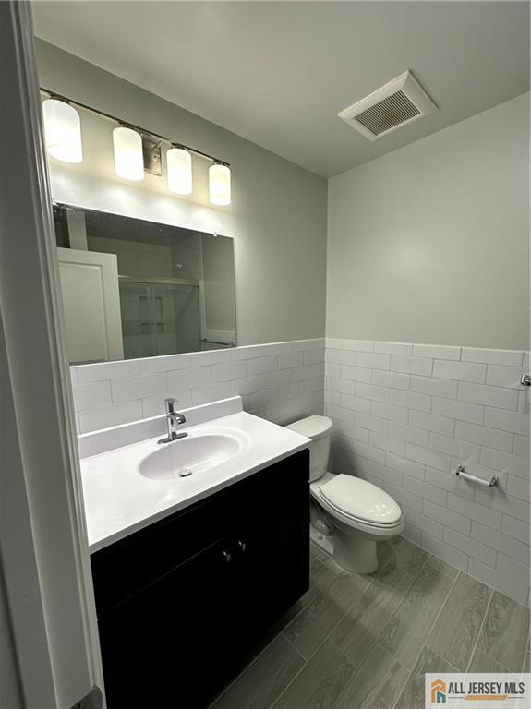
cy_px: 354
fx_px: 287
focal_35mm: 14
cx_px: 266
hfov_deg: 85.6
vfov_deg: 102.1
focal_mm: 2.22
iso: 50
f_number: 2.2
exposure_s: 1/120
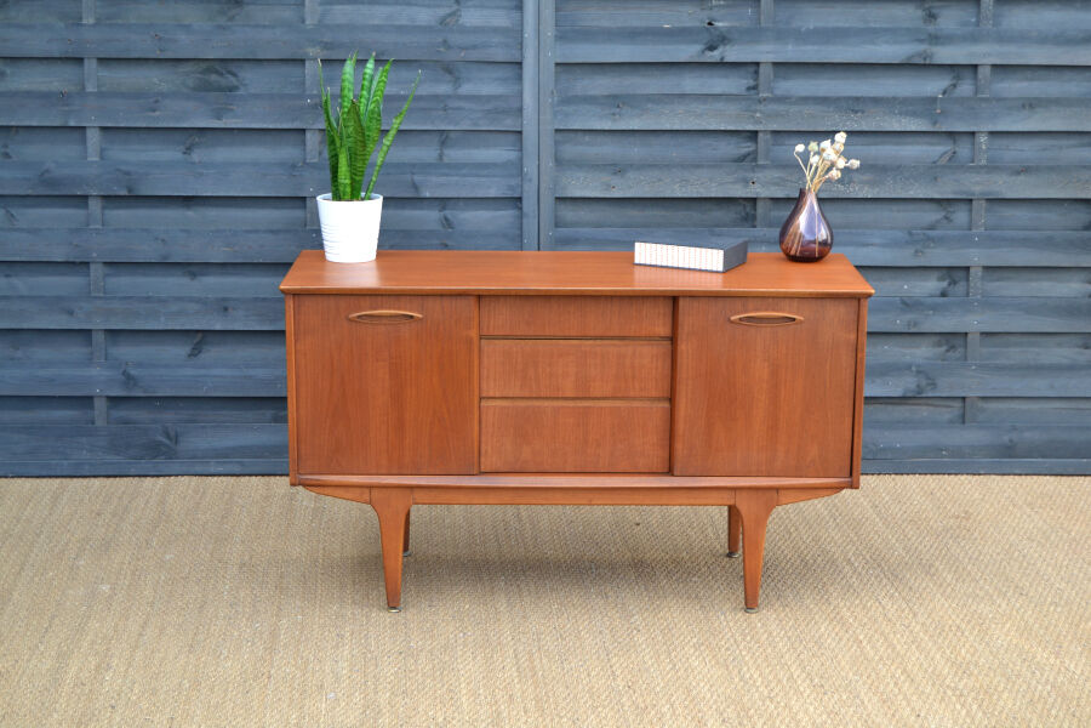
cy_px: 364
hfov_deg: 31.9
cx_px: 546
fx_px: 1909
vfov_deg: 21.6
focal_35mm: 63
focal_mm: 42
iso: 280
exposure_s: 1/125
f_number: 5.6
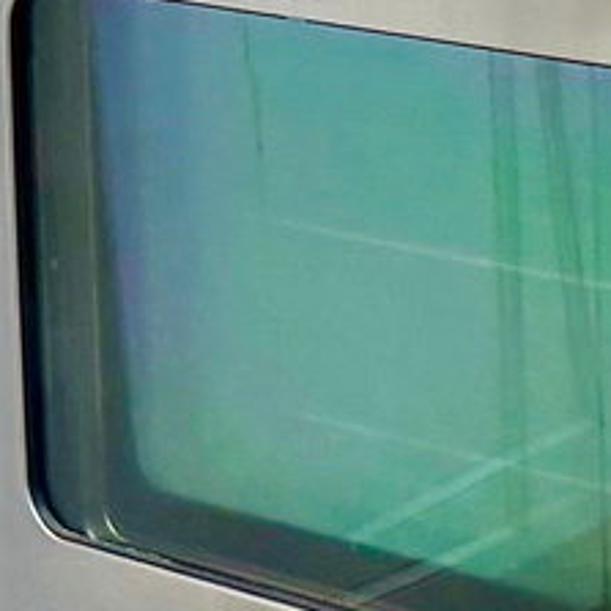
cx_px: 1044
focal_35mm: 195
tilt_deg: -2.5
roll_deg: +2.4
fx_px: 3894
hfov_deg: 8.7
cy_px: -660
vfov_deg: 8.5
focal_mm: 6.76
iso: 125
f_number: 1.78
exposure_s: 1/60
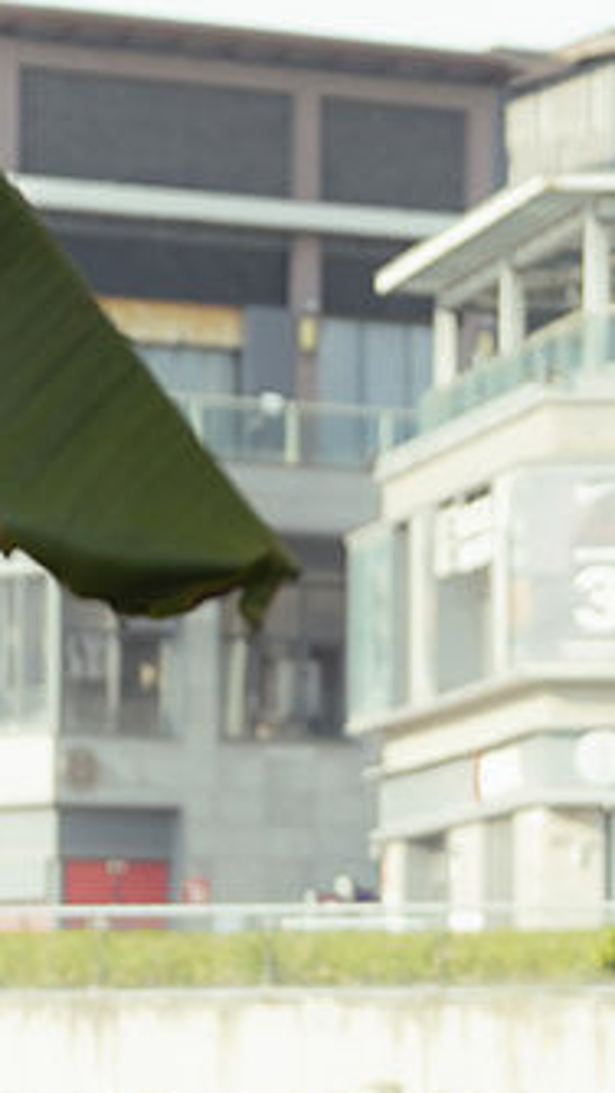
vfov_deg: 7.5
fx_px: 8374
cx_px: 648
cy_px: 278
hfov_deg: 4.2
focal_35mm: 289
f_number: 2.8
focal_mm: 64
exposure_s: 1/800
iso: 200
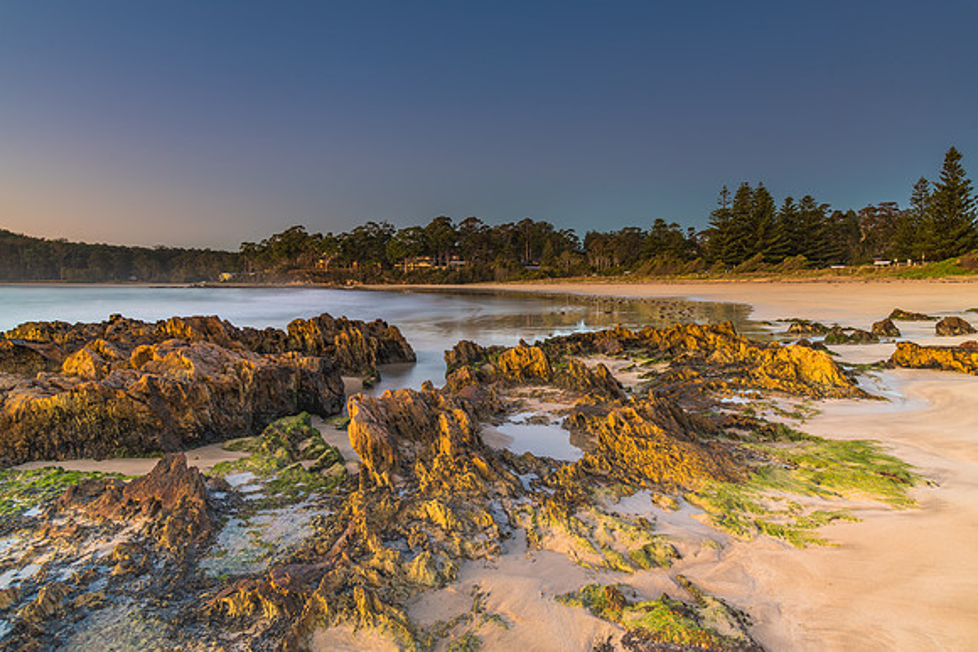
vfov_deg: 51.7
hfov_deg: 71.9
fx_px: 674
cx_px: 489
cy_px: 326
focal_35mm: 25
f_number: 8
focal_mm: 24
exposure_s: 13
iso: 80
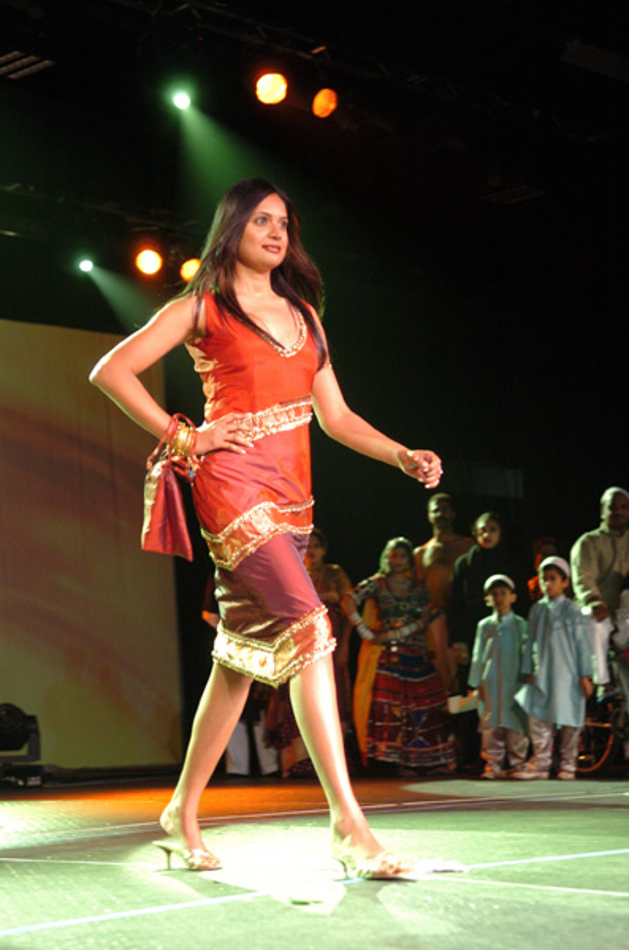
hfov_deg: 20.5
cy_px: 475
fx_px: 1739
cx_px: 314
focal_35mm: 66
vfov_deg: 30.6
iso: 800
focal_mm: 44
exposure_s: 1/125
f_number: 2.8
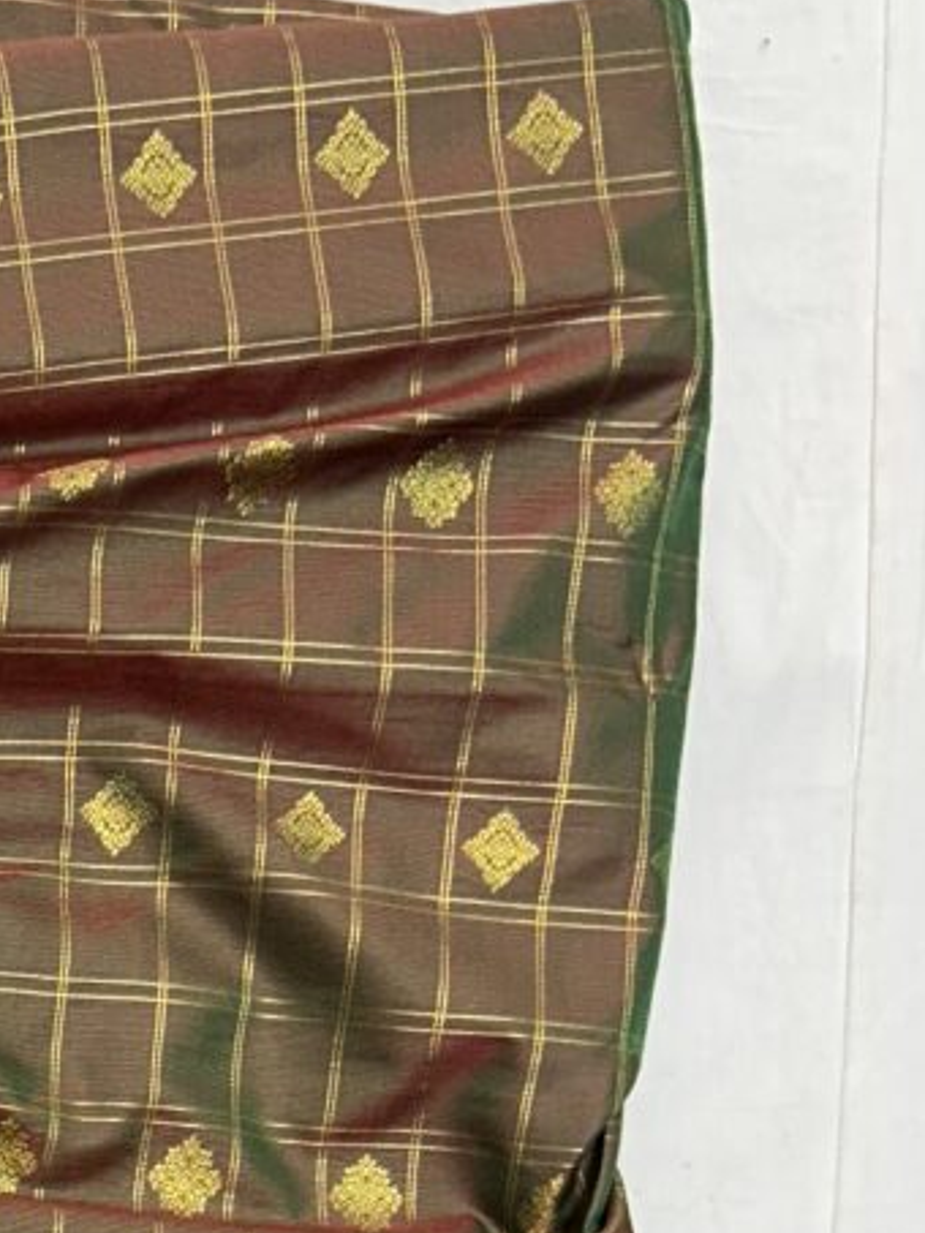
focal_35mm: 86
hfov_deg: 15.6
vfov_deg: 20.2
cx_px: -521
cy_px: 1742
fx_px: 3063
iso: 80
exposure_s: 1/100
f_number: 1.5
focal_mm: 5.7
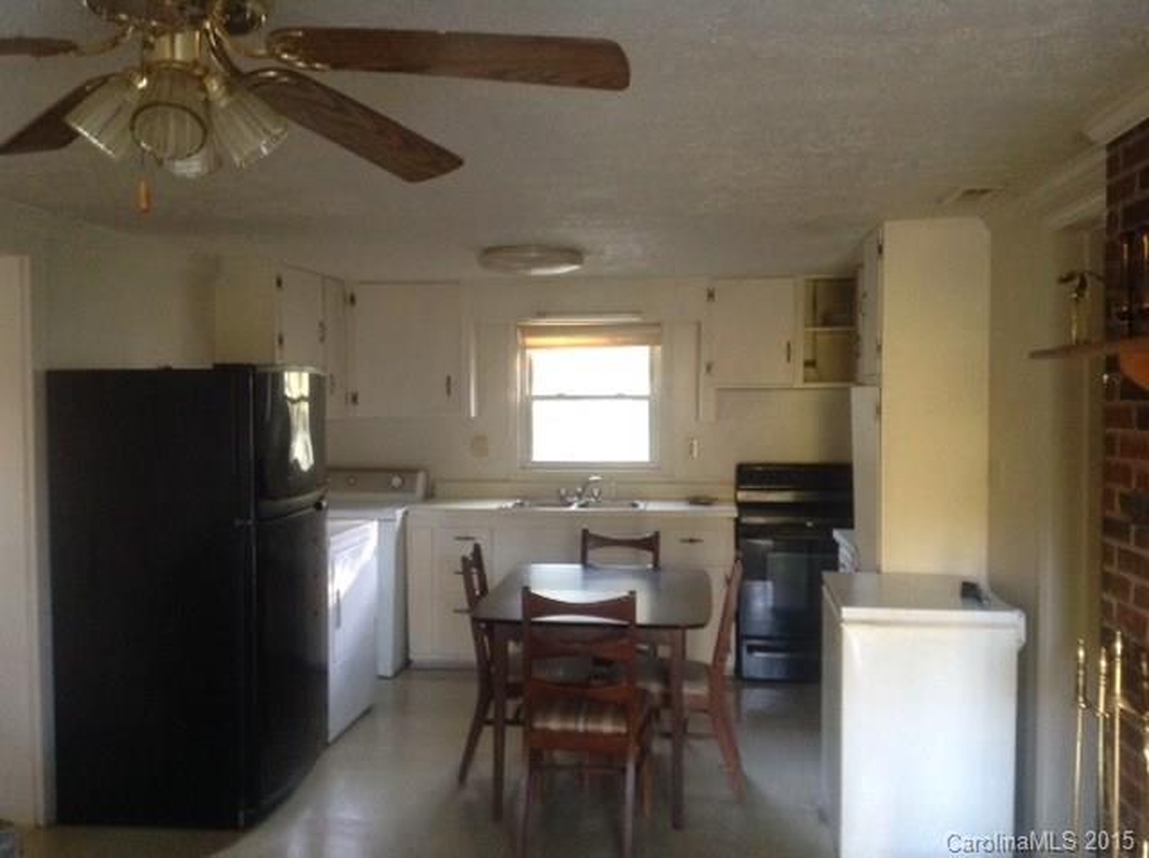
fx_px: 1160
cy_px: 429
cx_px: 574
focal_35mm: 35
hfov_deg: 52.7
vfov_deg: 40.6
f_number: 2.4
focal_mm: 4.28
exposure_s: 1/15
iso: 400
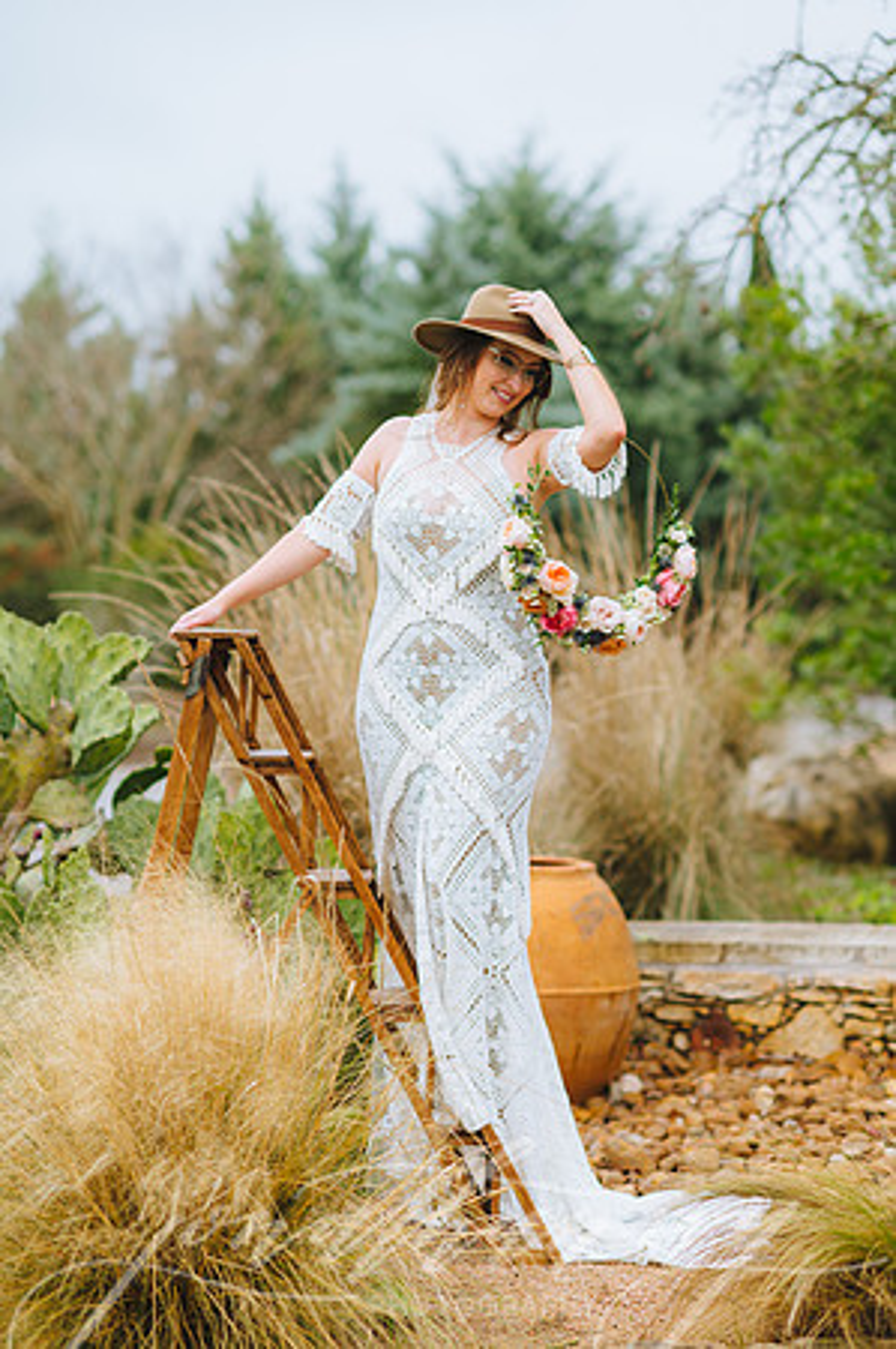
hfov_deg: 16.0
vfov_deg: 23.9
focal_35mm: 85
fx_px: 3180
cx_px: 448
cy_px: 674
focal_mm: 85
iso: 320
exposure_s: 1/1000
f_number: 2
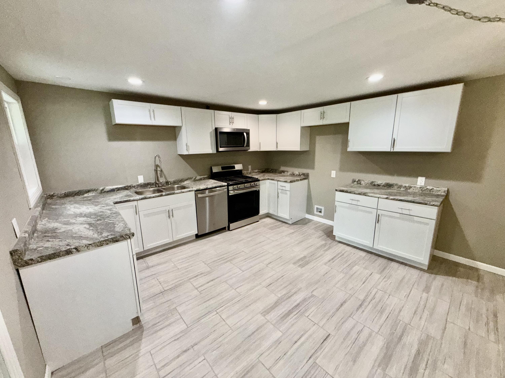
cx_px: 252
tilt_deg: -11.7
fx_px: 204
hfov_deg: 102.1
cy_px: 189
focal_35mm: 14
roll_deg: +0.2
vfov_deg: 85.7
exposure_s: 1/120
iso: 160
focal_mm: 2.22
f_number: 2.2
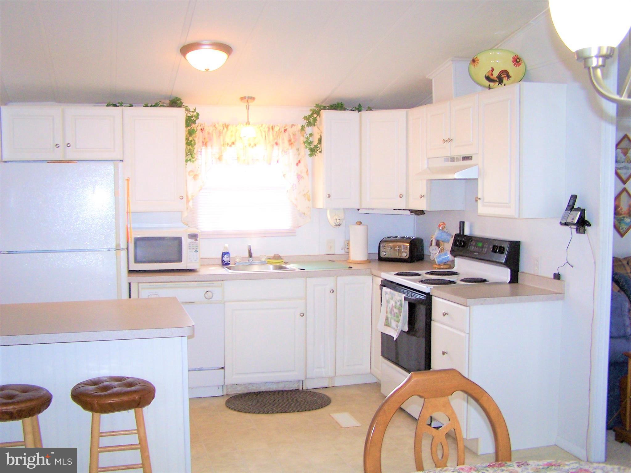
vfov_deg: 37.7
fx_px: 693
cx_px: 316
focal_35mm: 38
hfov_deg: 49.0
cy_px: 236
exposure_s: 1/60
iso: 140
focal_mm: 6.3
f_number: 2.8
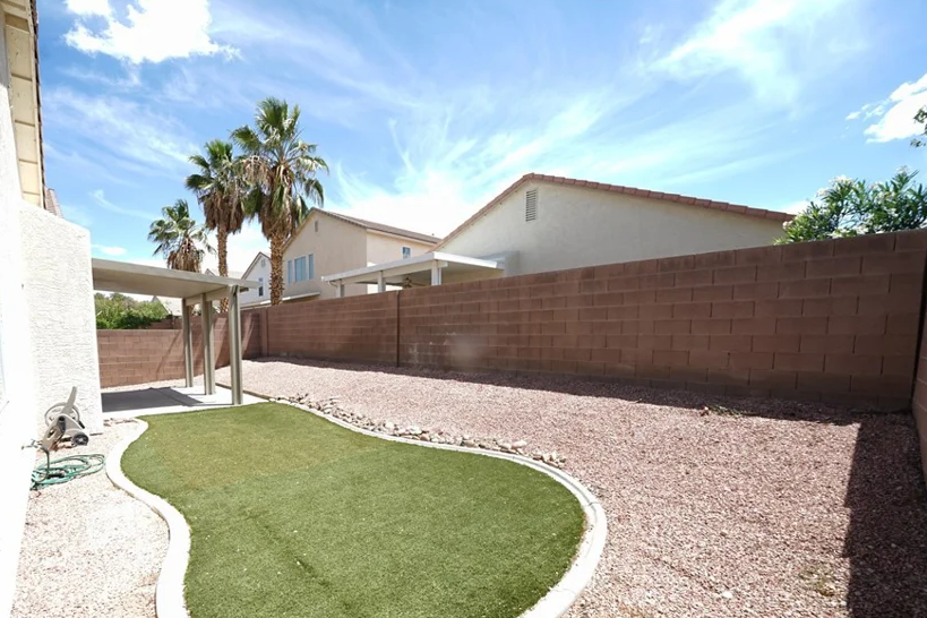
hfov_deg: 99.5
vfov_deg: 76.4
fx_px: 386
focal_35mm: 15
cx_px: 387
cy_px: 374
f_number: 9
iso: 50
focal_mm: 12
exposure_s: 1/50
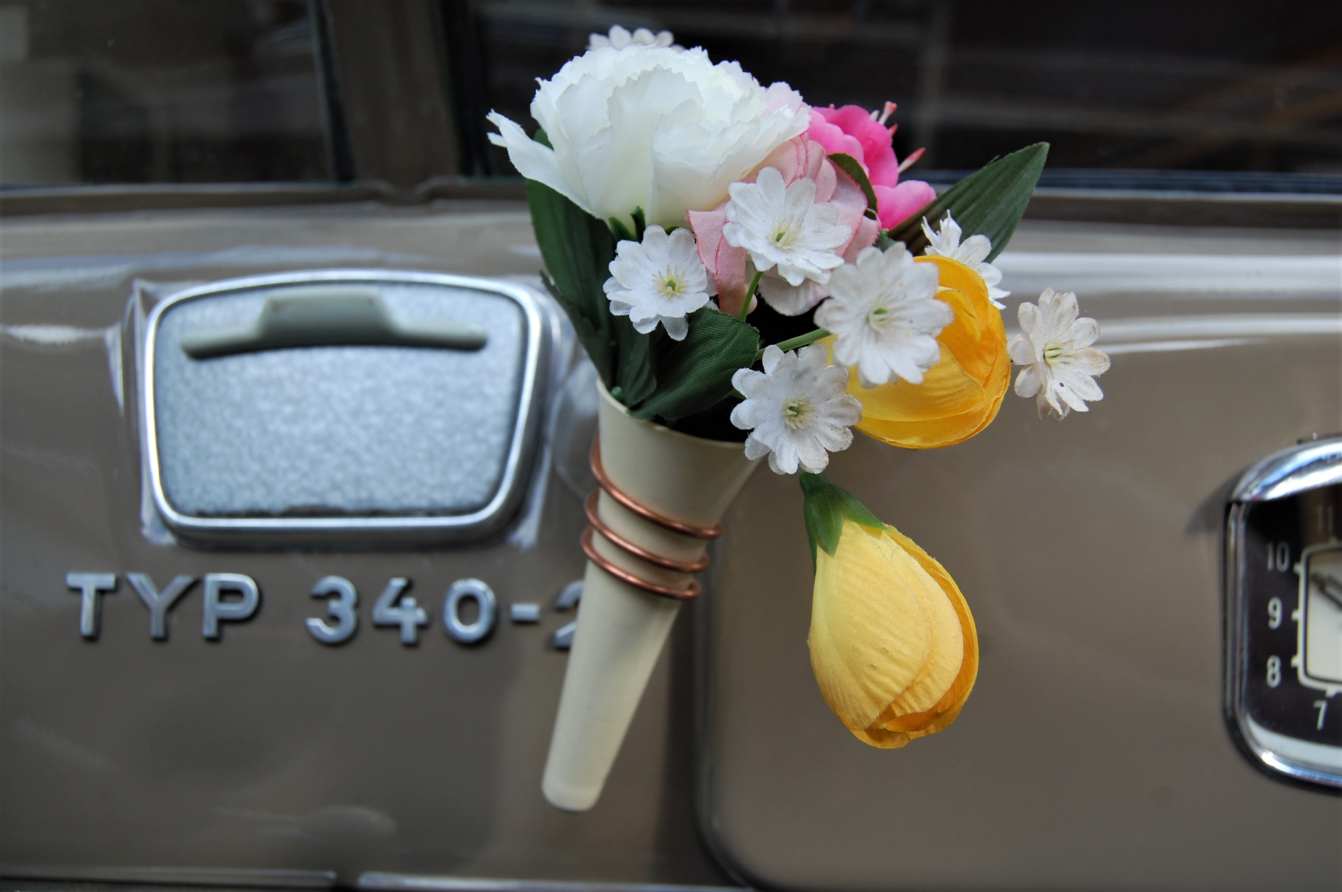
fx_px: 1453
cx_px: 671
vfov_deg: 34.1
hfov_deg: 49.6
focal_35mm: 39
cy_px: 446
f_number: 5.6
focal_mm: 26
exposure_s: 1/125
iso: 200
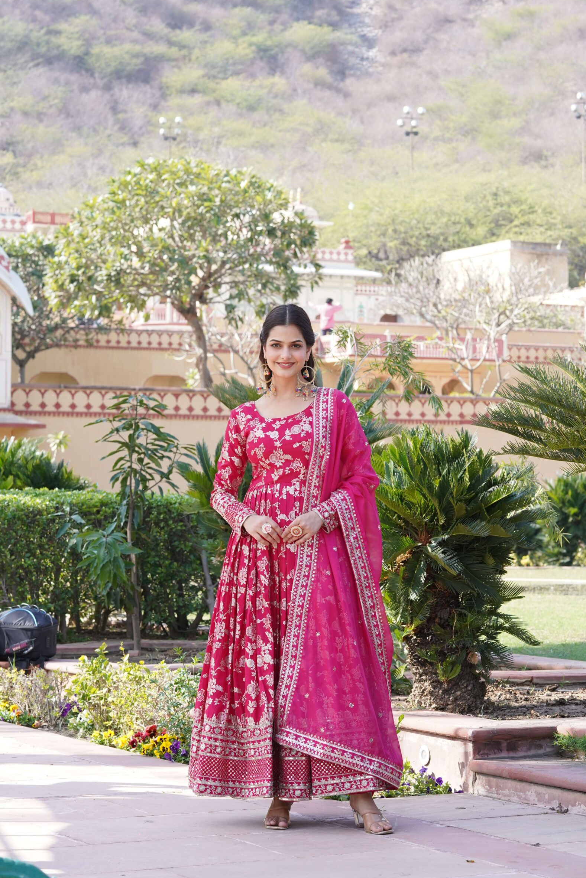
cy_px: 467
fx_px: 2246
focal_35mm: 92
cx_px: 305
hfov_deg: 14.9
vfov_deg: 22.1
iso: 1000
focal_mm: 85
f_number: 7.1
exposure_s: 1/400
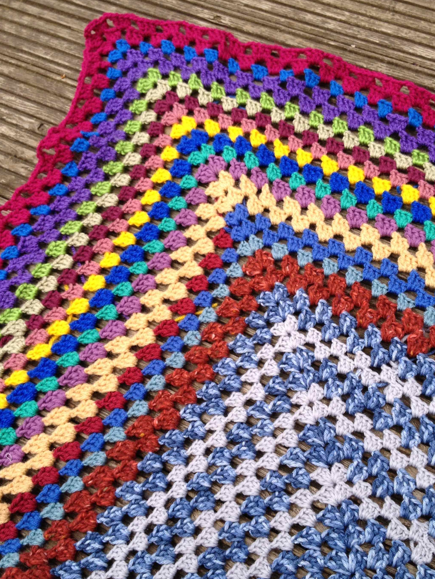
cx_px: 239
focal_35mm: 42
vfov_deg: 44.8
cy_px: 298
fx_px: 704
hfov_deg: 34.3
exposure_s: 1/581
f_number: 2.4
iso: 50
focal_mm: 4.28
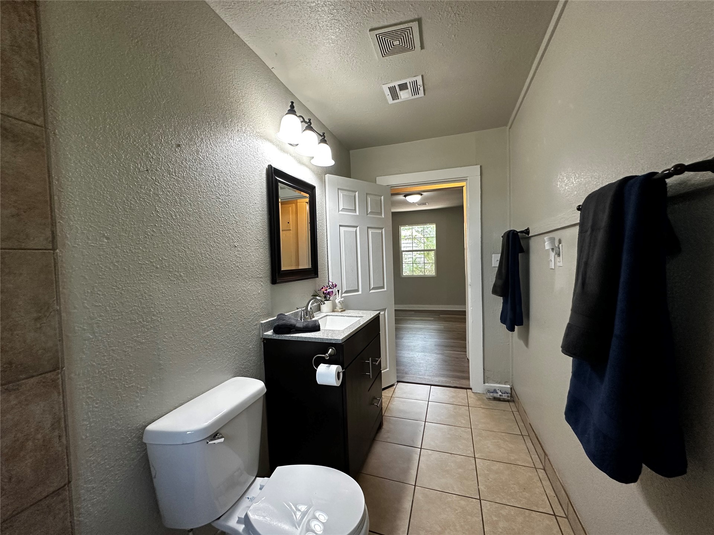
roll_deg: +0.8
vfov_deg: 85.7
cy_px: 268
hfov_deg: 102.1
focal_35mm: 14
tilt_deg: -0.1
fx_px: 289
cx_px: 357
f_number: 2.2
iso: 250
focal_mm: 2.22
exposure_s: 1/120
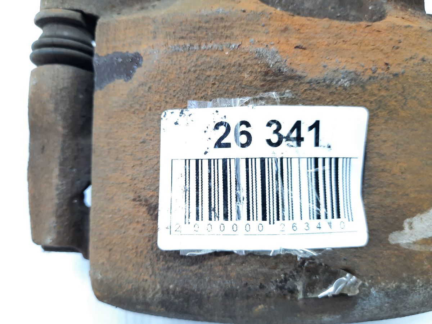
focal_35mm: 25
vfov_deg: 54.9
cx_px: 216
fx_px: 312
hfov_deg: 69.4
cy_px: 162
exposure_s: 1/50
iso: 200
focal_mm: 4.6
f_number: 2
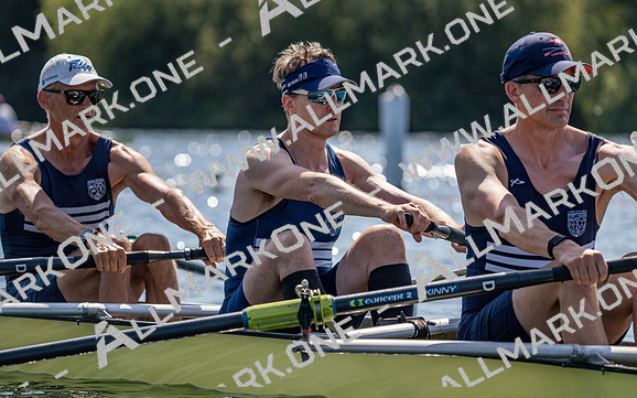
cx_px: 318
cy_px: 198
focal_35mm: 305
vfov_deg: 4.3
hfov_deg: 6.9
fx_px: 5294
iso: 320
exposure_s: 1/2000
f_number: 5.6
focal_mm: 298
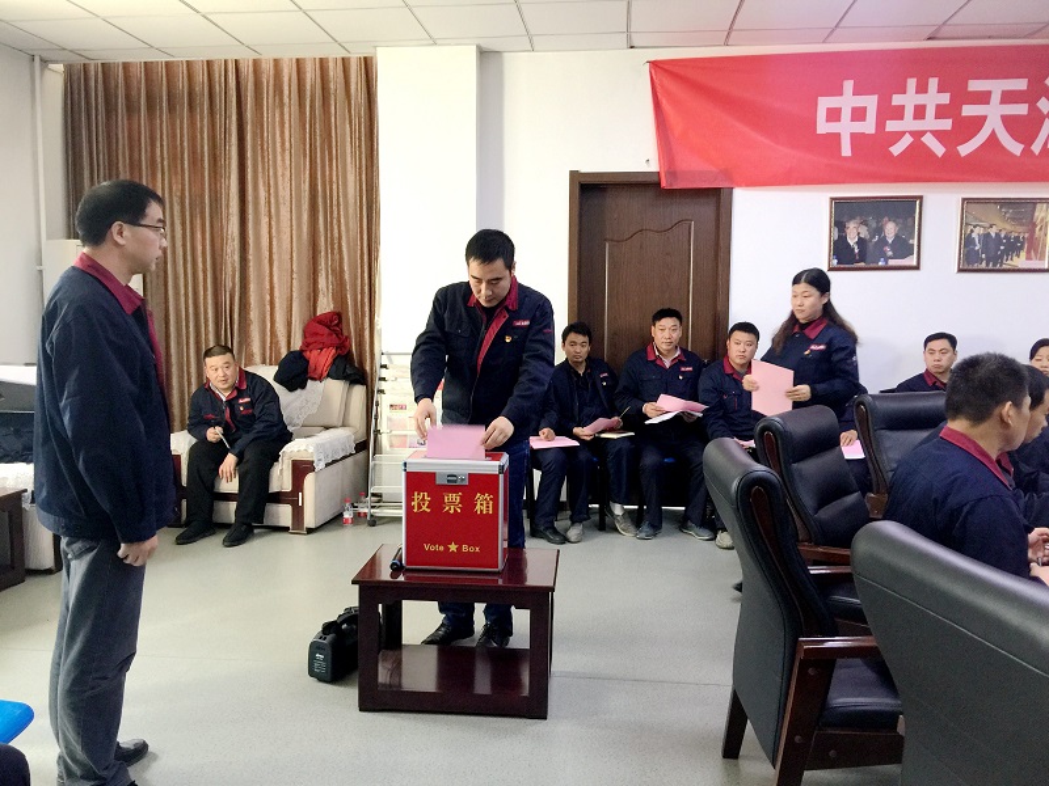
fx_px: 879
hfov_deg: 61.7
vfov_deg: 48.2
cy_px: 393
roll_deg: -1.5
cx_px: 524
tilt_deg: -6.6
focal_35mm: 29
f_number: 2.2
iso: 50
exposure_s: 1/17
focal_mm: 4.15
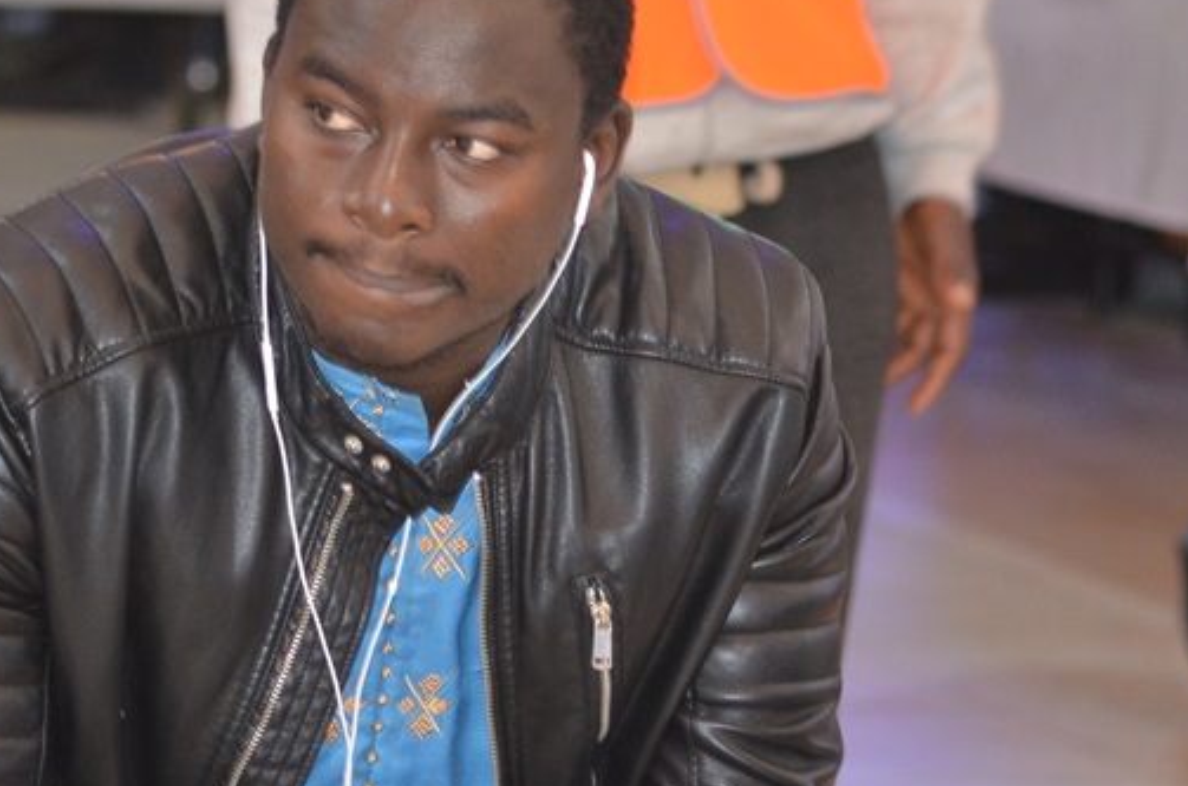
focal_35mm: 290
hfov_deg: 7.1
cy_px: 503
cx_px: 420
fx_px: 9549
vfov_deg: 4.7
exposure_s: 1/60
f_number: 4
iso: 800
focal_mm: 95
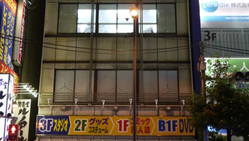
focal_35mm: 67
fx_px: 443
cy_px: 42
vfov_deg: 18.0
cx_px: 126
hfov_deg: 31.4
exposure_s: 1/50
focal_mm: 20
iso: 100
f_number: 1.7
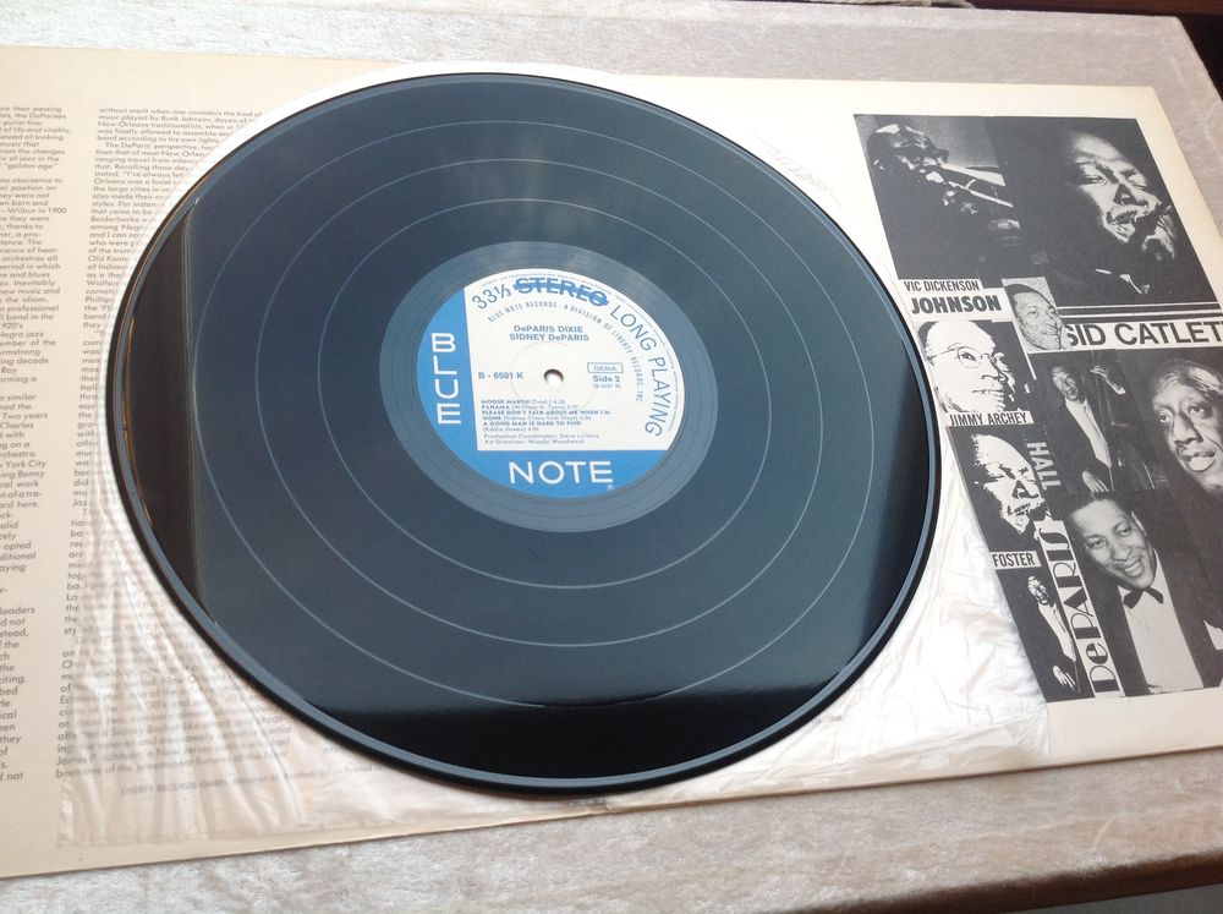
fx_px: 1235
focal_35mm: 35
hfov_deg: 52.7
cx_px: 612
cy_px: 457
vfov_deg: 40.6
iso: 50
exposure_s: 1/60
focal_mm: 4.28
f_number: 2.4
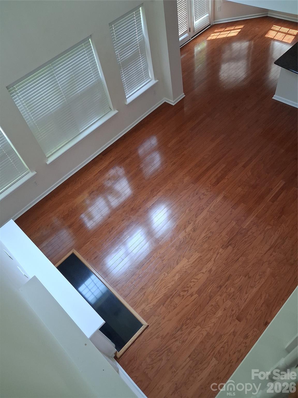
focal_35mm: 27
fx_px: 310
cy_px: 199
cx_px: 149
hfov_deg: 51.4
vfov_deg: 65.3
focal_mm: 4
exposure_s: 1/120
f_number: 1.8
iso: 250
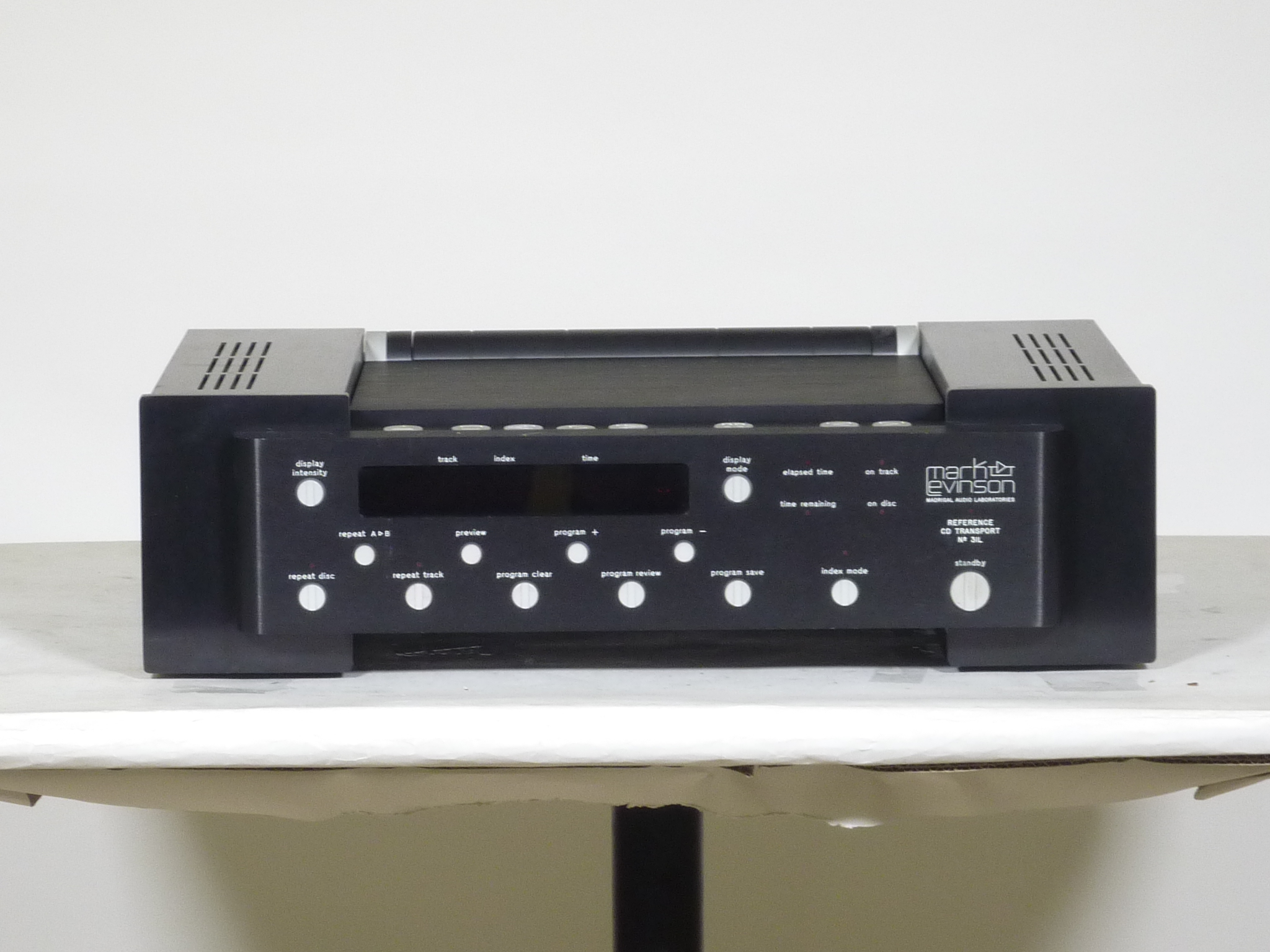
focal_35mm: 140
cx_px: 635
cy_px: 476
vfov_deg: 10.6
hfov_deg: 14.1
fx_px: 5136
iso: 160
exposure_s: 1/40
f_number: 4.2
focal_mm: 12.8
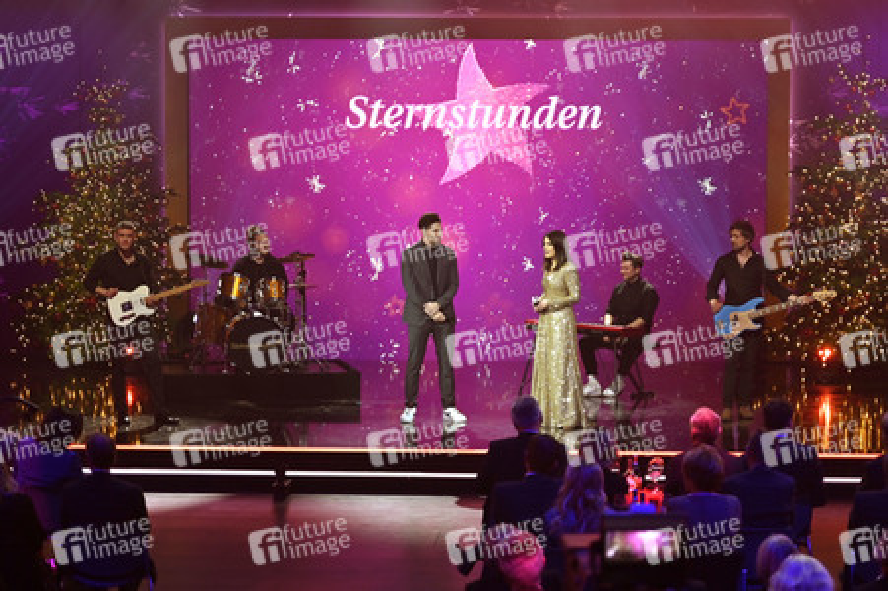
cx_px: 444
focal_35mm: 75
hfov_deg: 27.0
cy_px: 296
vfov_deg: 18.2
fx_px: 1849
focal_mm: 75
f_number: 2.8
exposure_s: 1/160
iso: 250
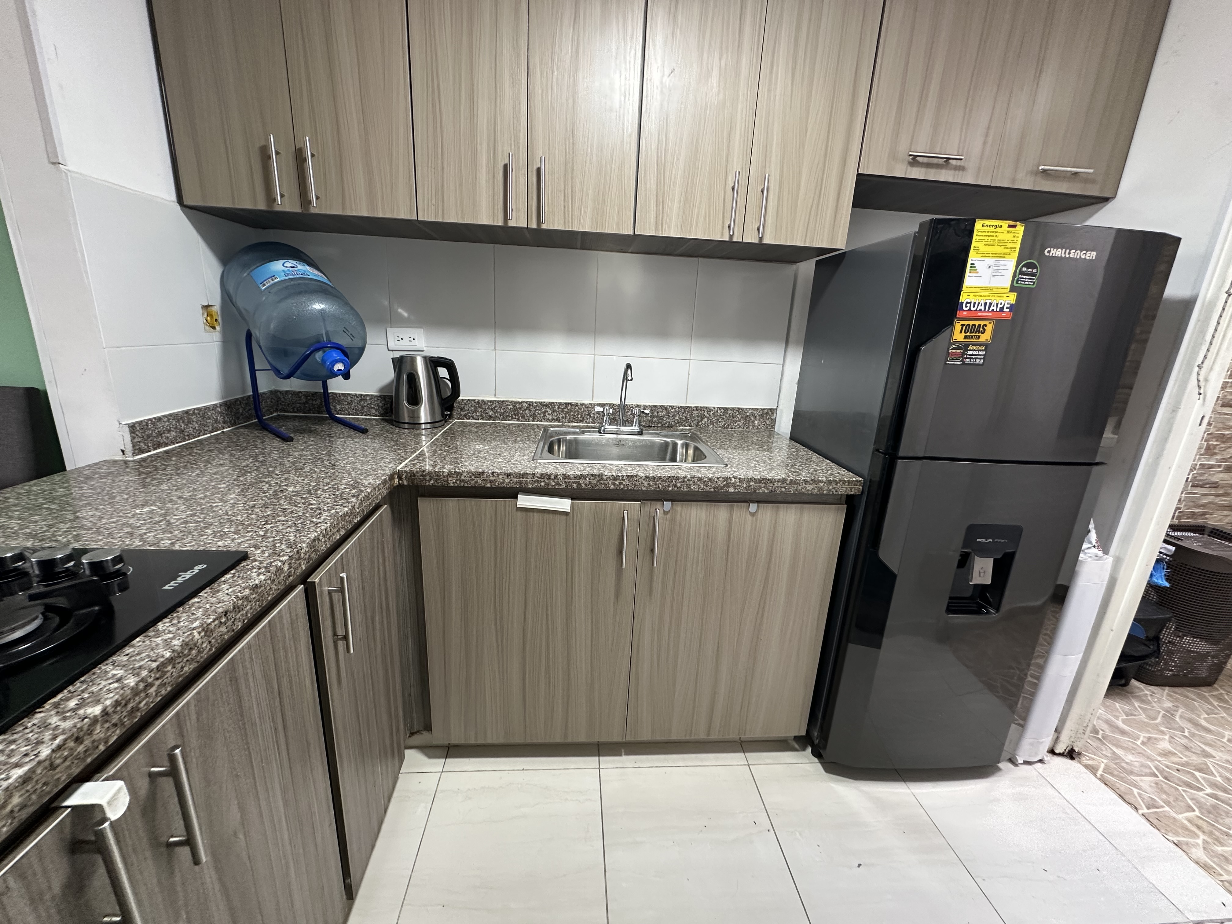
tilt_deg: -13.7
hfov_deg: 102.1
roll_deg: -3.1
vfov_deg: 85.7
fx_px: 498
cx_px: 616
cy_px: 462
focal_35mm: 14
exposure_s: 1/60
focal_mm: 2.22
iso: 200
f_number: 2.2
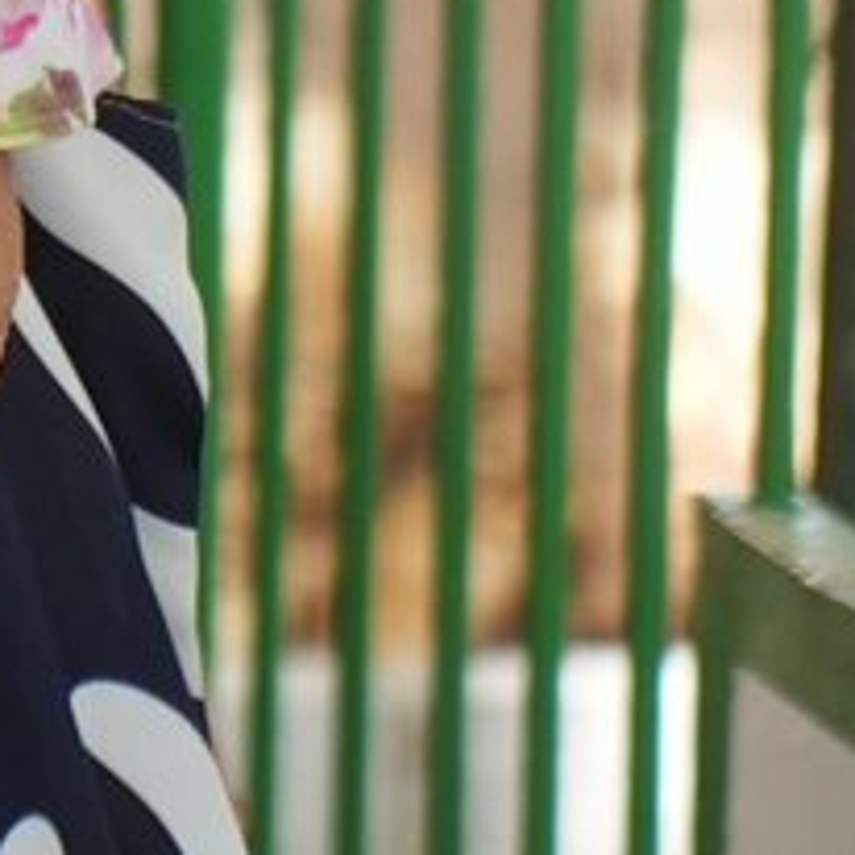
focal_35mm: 620
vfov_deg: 2.8
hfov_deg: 2.8
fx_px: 17326
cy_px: -882
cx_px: -1685
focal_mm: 75
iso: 320
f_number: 2.8
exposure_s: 1/250
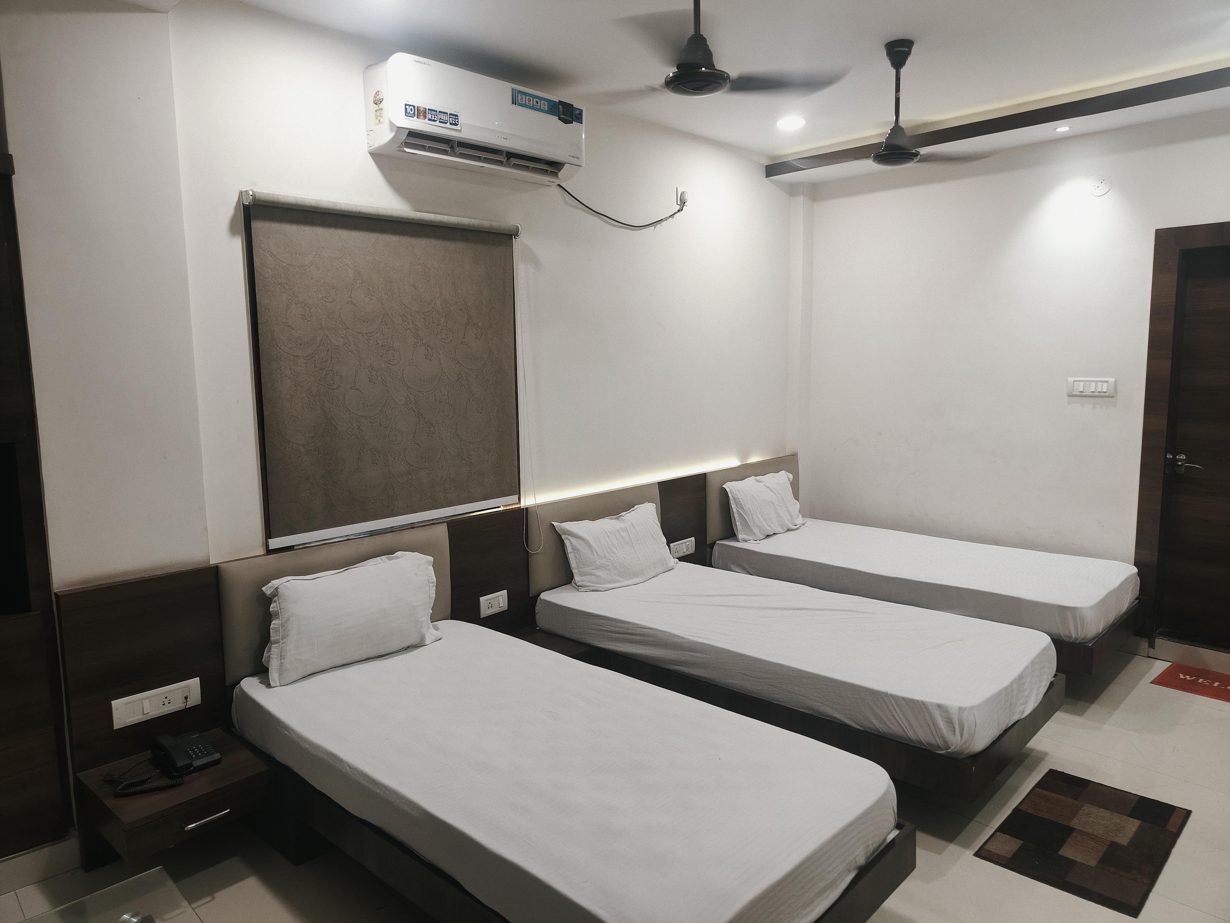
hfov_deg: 71.6
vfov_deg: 56.8
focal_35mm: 24
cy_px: 462
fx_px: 853
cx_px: 615
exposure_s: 1/100
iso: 200
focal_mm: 5.59
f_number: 1.4
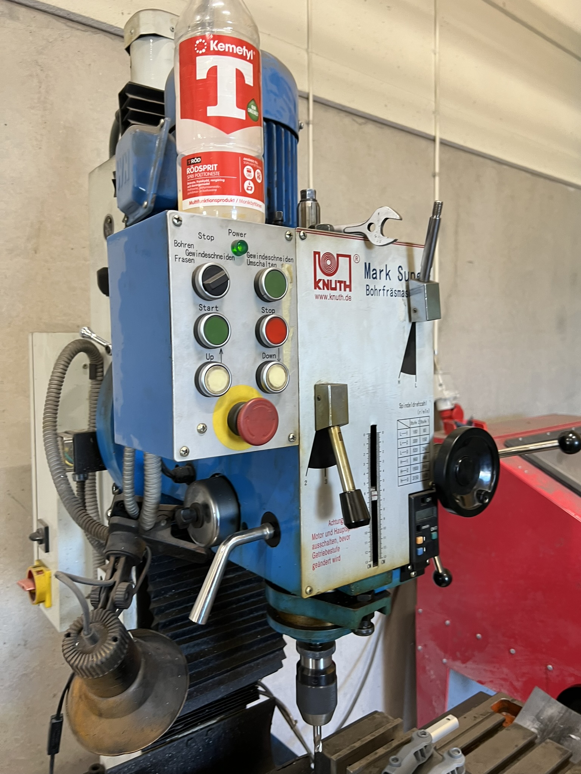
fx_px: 582
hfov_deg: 53.1
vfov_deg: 67.3
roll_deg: +2.1
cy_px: 387
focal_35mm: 26
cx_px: 290
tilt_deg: -1.6
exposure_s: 1/50
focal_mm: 5.7
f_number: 1.5
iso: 80
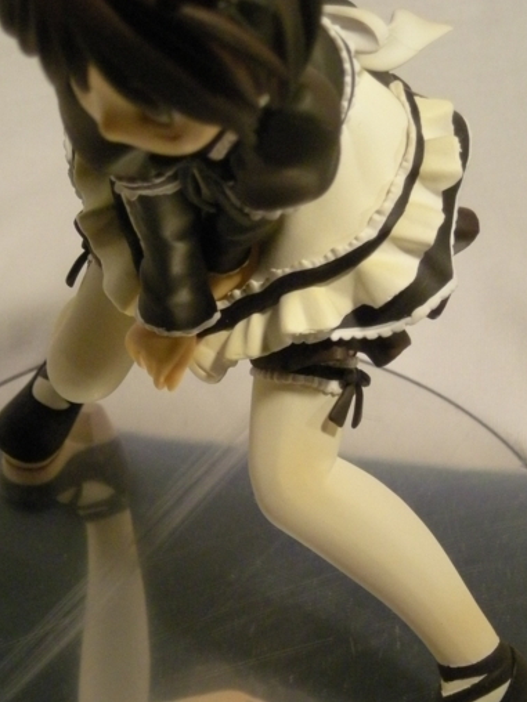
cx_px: 241
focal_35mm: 107
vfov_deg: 18.3
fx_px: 2172
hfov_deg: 13.8
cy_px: 497
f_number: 3.7
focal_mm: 11
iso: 400
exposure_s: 1/31.5
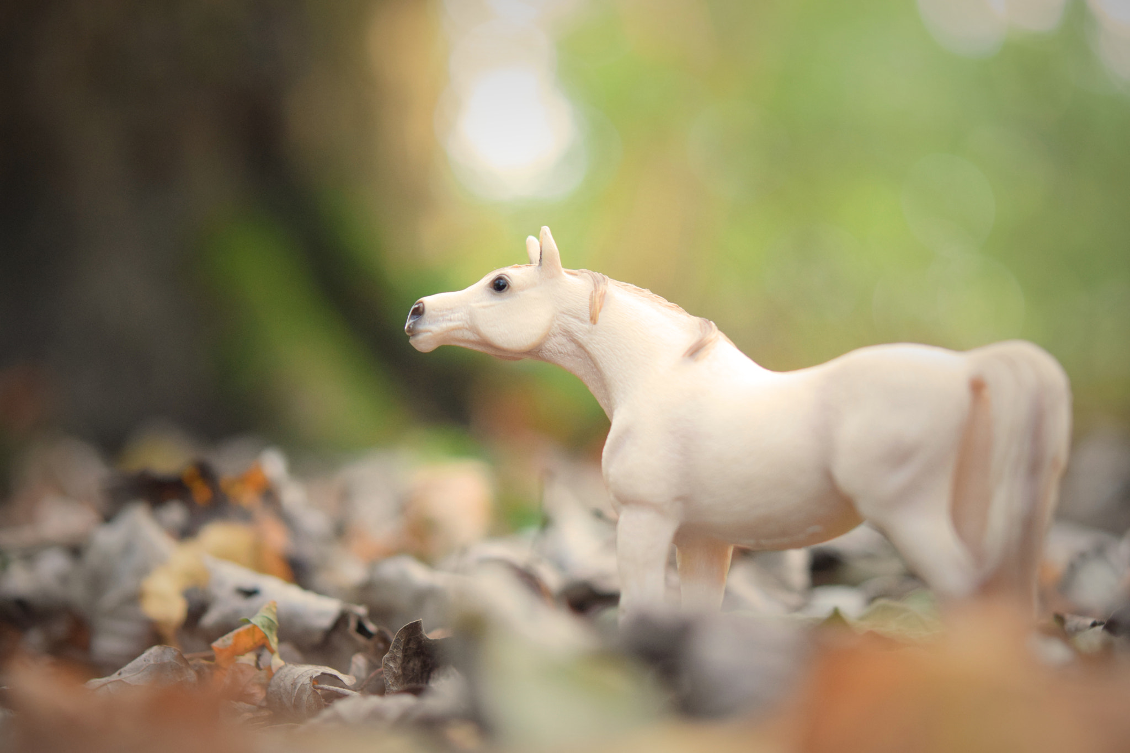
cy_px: 376
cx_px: 565
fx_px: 2825
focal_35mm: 90
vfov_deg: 15.2
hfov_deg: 22.6
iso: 2000
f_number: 3
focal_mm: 60
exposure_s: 1/320
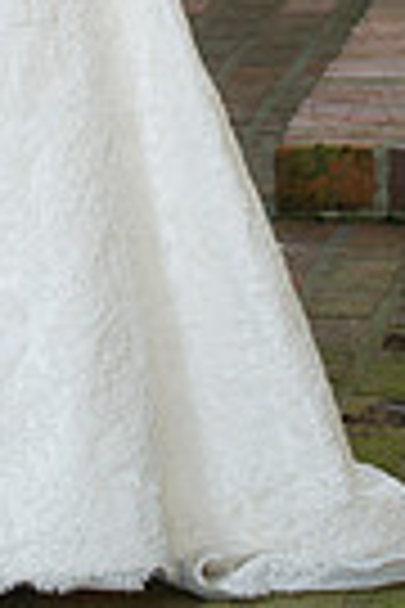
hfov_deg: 4.0
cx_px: 11
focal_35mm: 340
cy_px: -270
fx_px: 5737
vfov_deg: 6.0
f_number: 5
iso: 400
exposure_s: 1/60
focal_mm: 102
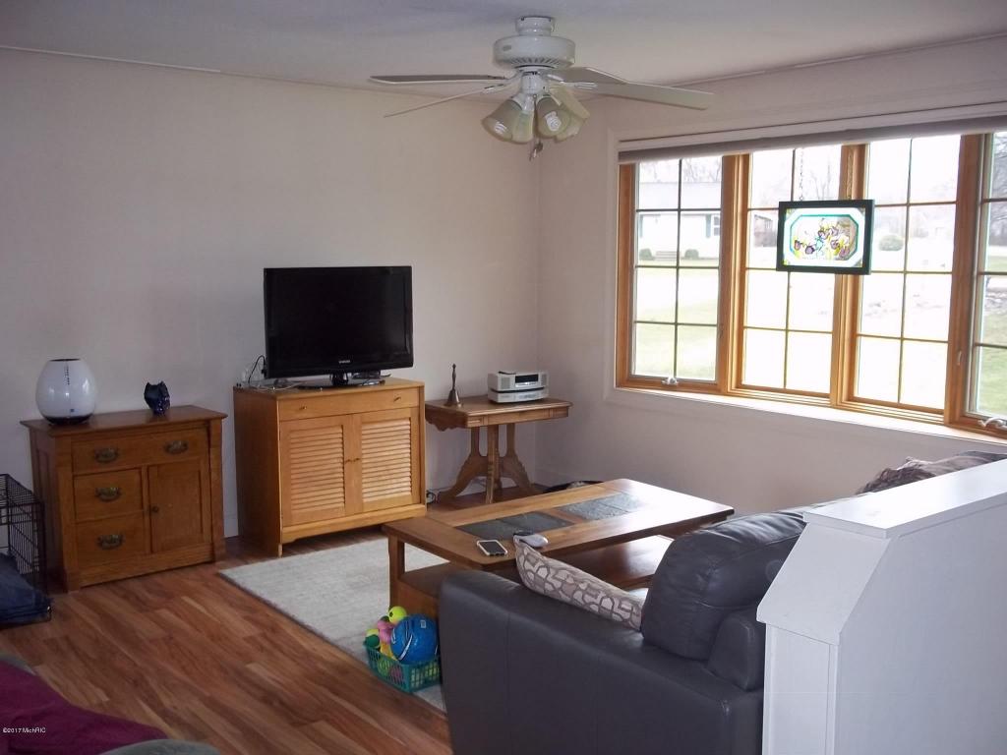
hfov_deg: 51.4
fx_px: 1047
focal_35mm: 36
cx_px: 504
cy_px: 378
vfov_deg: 39.7
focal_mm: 6.5
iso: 160
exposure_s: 1/40
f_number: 3.1
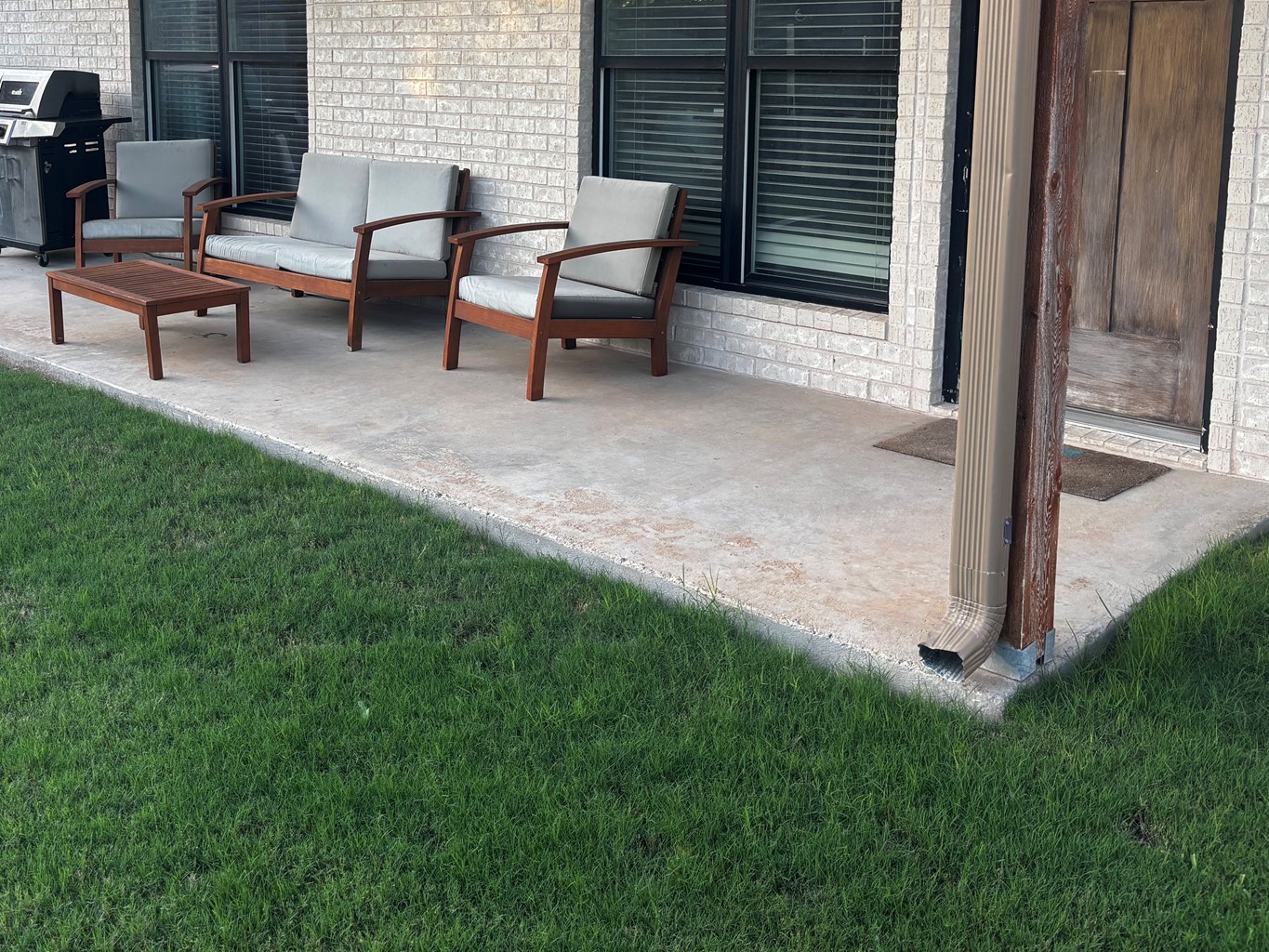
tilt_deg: -8.0
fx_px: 1430
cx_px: 424
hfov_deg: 47.1
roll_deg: +0.6
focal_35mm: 39
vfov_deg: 36.0
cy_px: 240
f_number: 1.6
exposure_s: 1/264
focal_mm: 5.96
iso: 40
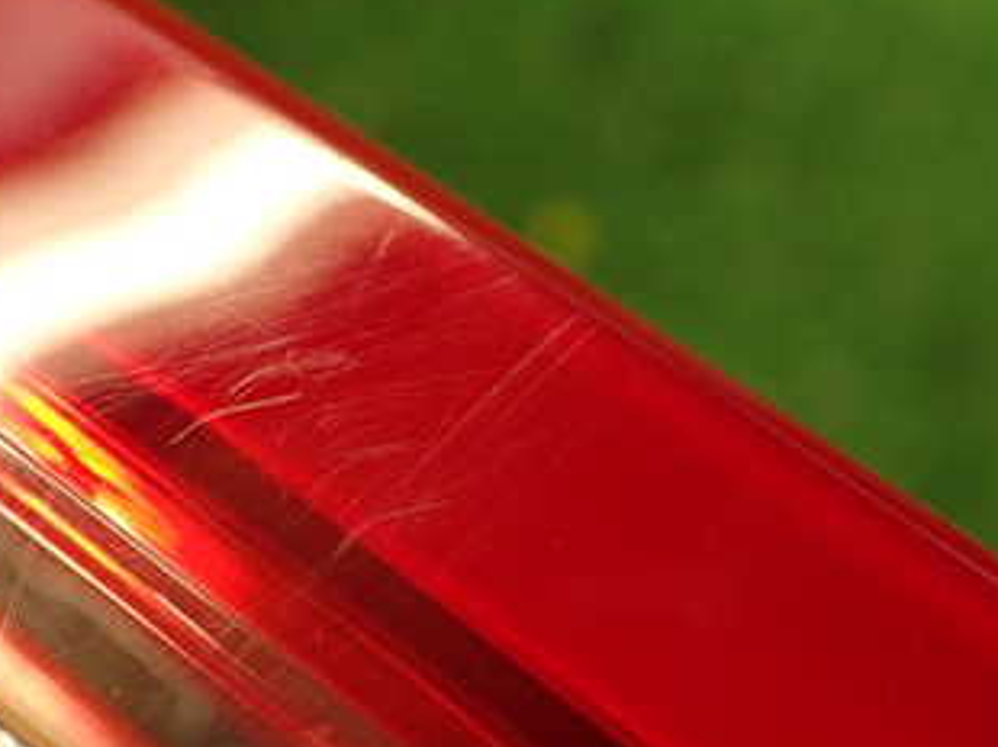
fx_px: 1786
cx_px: 299
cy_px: 477
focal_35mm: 62
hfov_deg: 30.9
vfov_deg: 23.5
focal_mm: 5.79
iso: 200
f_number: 2.4
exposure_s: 1/50
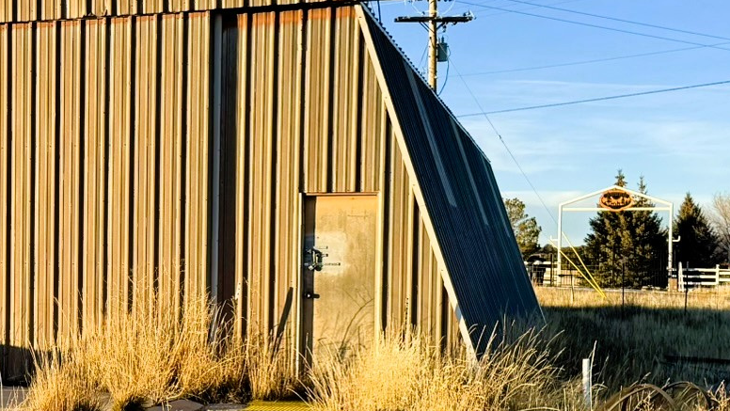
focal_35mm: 69
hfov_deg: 29.4
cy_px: 292
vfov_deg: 17.4
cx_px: 80
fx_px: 1336
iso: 80
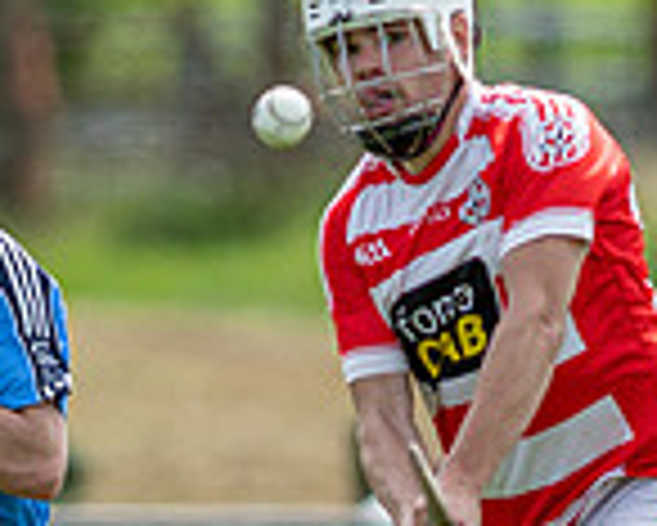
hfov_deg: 0.9
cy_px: 793
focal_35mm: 2050
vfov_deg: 0.8
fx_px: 39888
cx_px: 408
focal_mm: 300
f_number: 2.8
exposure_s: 1/1600
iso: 100
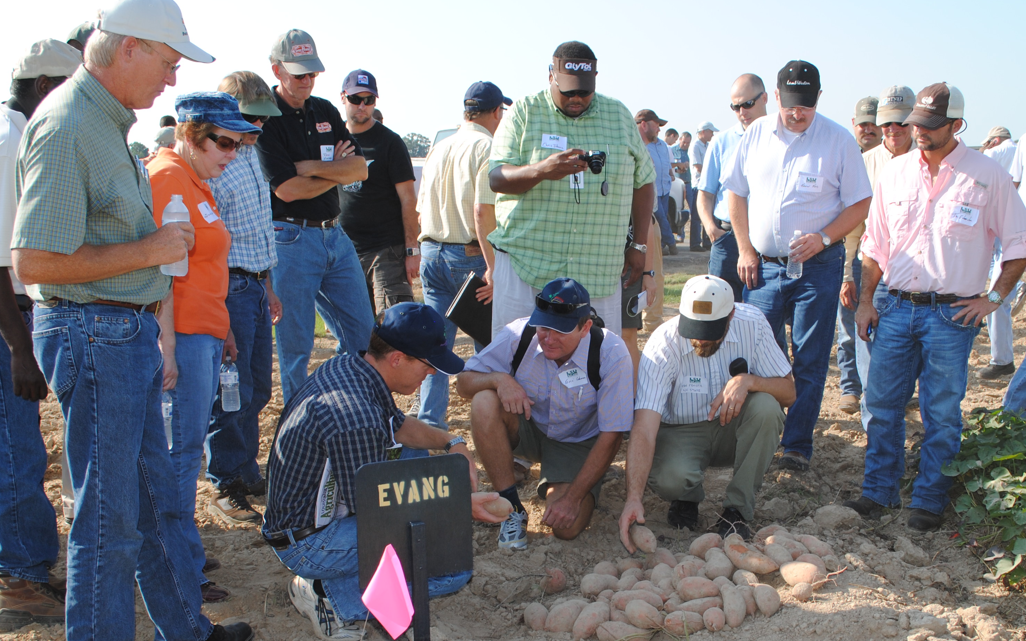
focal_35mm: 44
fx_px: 1230
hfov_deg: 45.1
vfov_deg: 29.0
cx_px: 588
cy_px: 435
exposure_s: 1/200
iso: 100
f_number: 7.1
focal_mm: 22
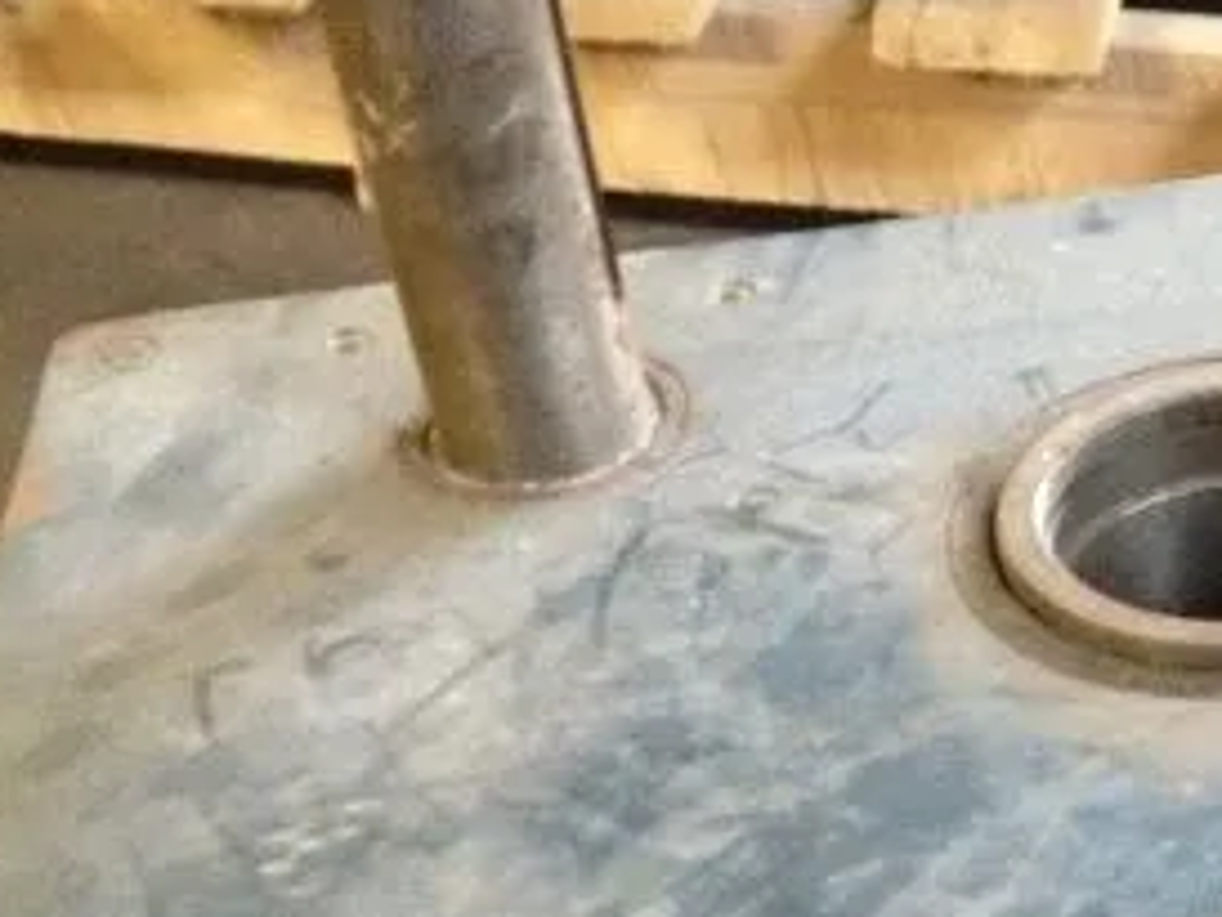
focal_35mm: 82
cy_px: 877
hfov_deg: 23.2
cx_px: 1115
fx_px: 2896
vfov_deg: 17.7
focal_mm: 4.28
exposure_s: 1/15
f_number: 2.4
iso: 640
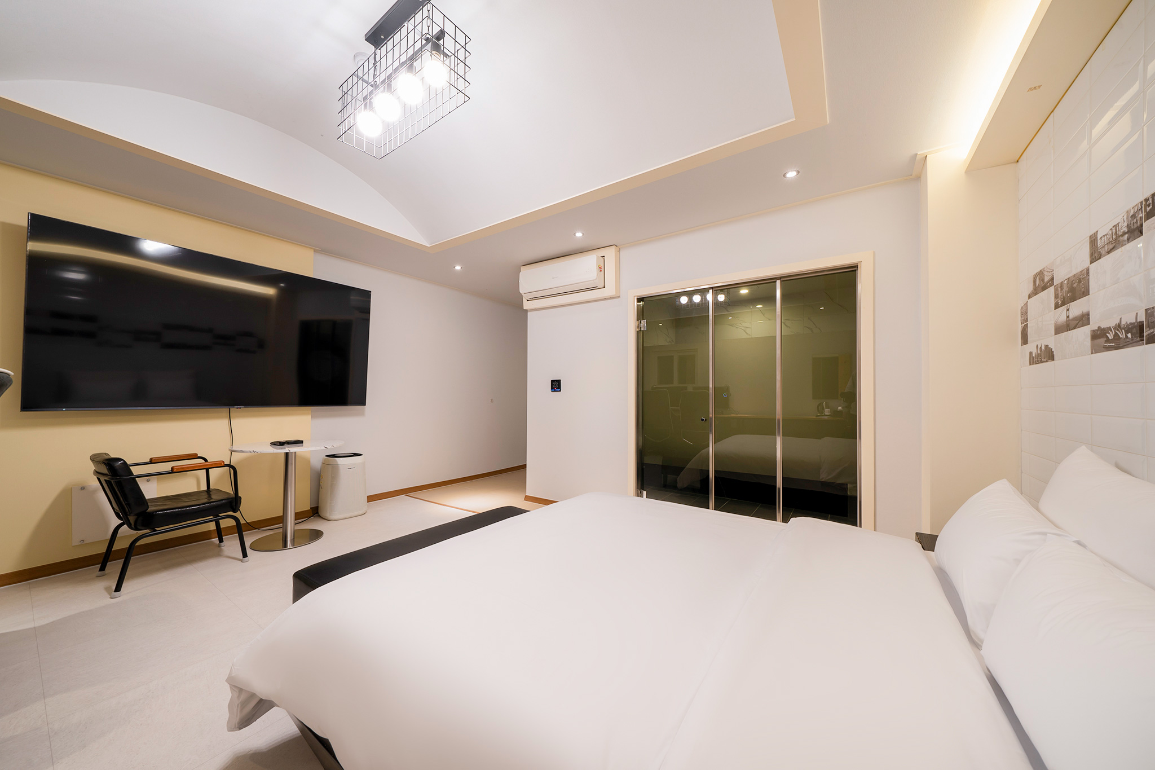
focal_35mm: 12
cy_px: 385
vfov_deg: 90.0
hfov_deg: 112.6
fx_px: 385
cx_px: 578
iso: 100
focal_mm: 12
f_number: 9
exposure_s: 1/1.25
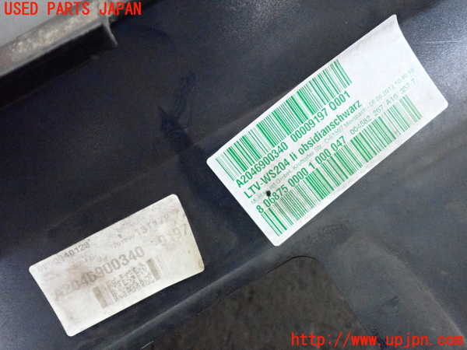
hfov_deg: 56.8
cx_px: 234
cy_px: 175
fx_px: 432
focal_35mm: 32
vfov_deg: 44.2
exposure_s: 1/125
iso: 3200
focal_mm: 5.79
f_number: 2.4
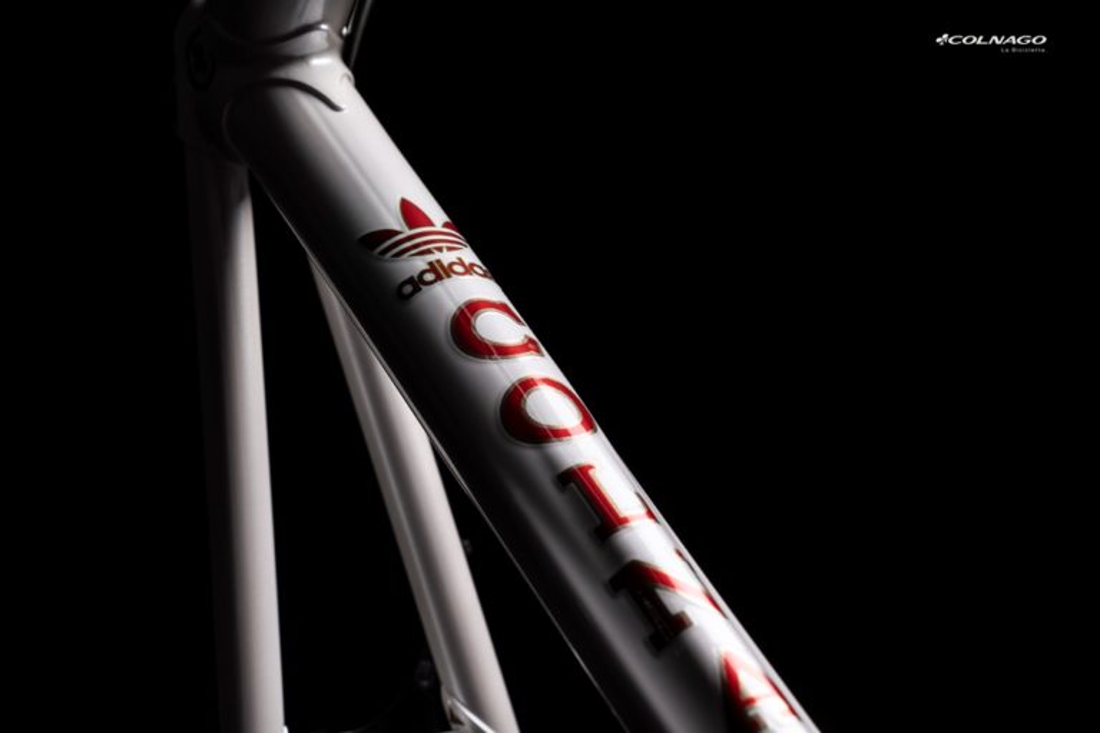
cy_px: 366
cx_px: 550
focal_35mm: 70
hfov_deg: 28.8
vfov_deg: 19.5
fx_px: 2139
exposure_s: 1/125
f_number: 13
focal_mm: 70
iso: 100
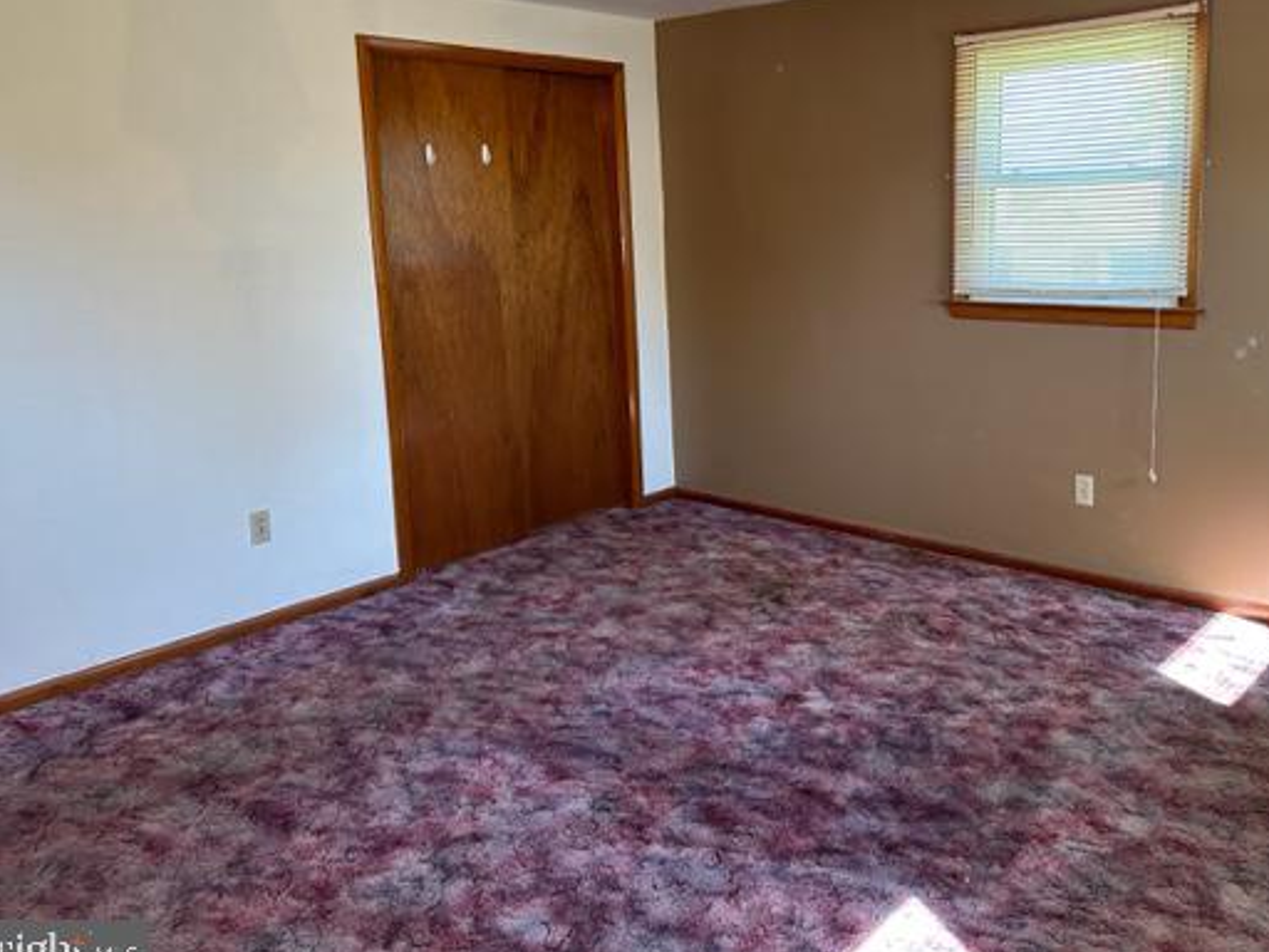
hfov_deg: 59.5
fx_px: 1100
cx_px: 751
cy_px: 389
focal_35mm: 30
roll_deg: +1.6
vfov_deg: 46.6
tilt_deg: -9.2
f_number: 1.78
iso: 200
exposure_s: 1/60
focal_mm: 6.86
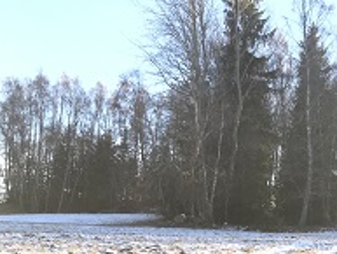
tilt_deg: +12.3
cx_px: 328
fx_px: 565
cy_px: 152
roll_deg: -0.8
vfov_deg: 25.2
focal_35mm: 58
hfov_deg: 31.0
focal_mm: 3.99
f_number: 1.8
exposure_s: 1/1294
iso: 20
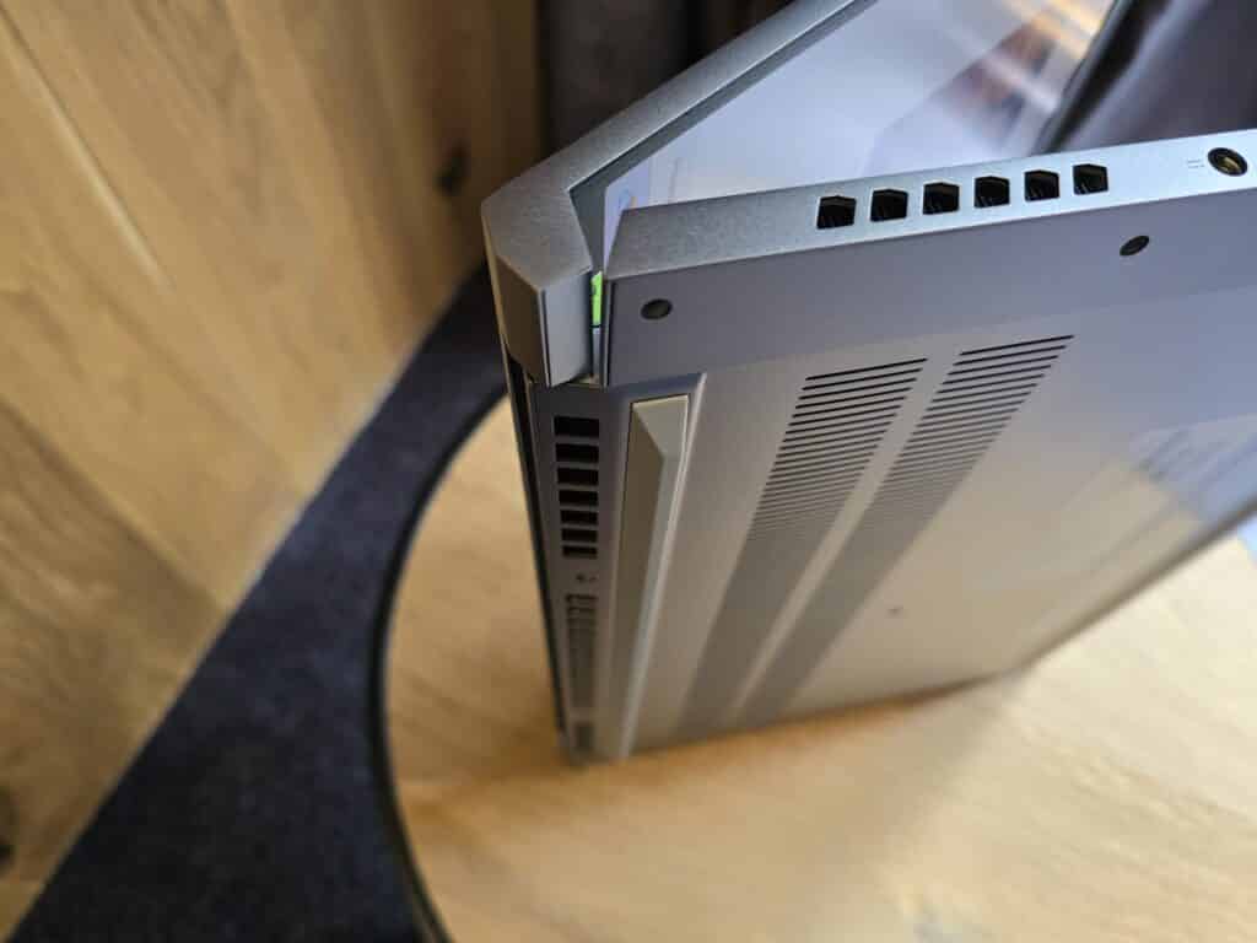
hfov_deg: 73.9
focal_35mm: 23
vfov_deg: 58.9
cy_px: 472
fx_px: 835
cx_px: 628
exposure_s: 1/120
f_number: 1.7
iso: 500
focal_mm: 6.3
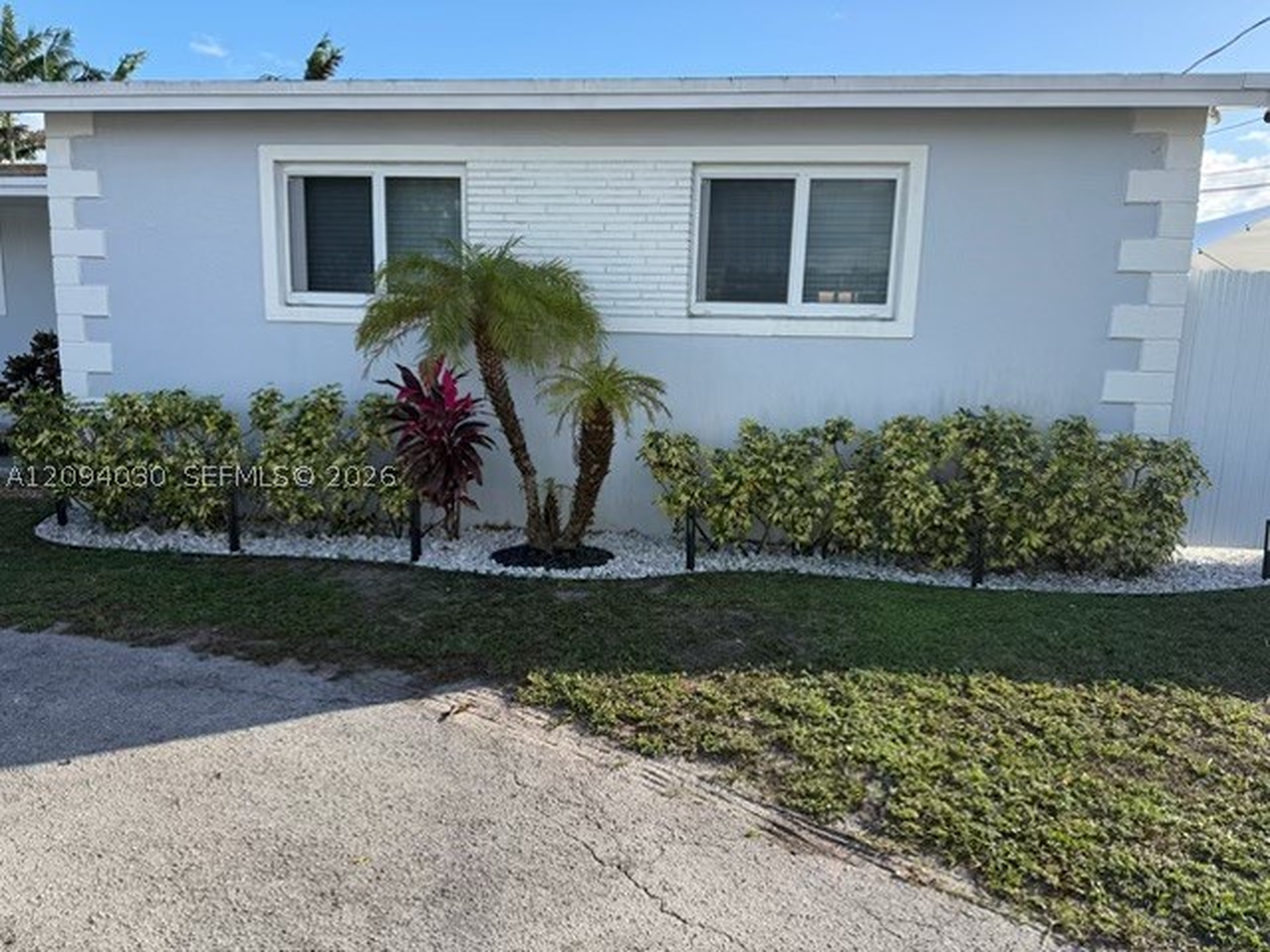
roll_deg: -1.4
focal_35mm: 24
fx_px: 881
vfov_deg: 56.8
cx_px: 635
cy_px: 476
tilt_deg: -8.5
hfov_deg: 71.6
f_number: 1.78
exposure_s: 1/1585
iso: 80
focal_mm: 6.76
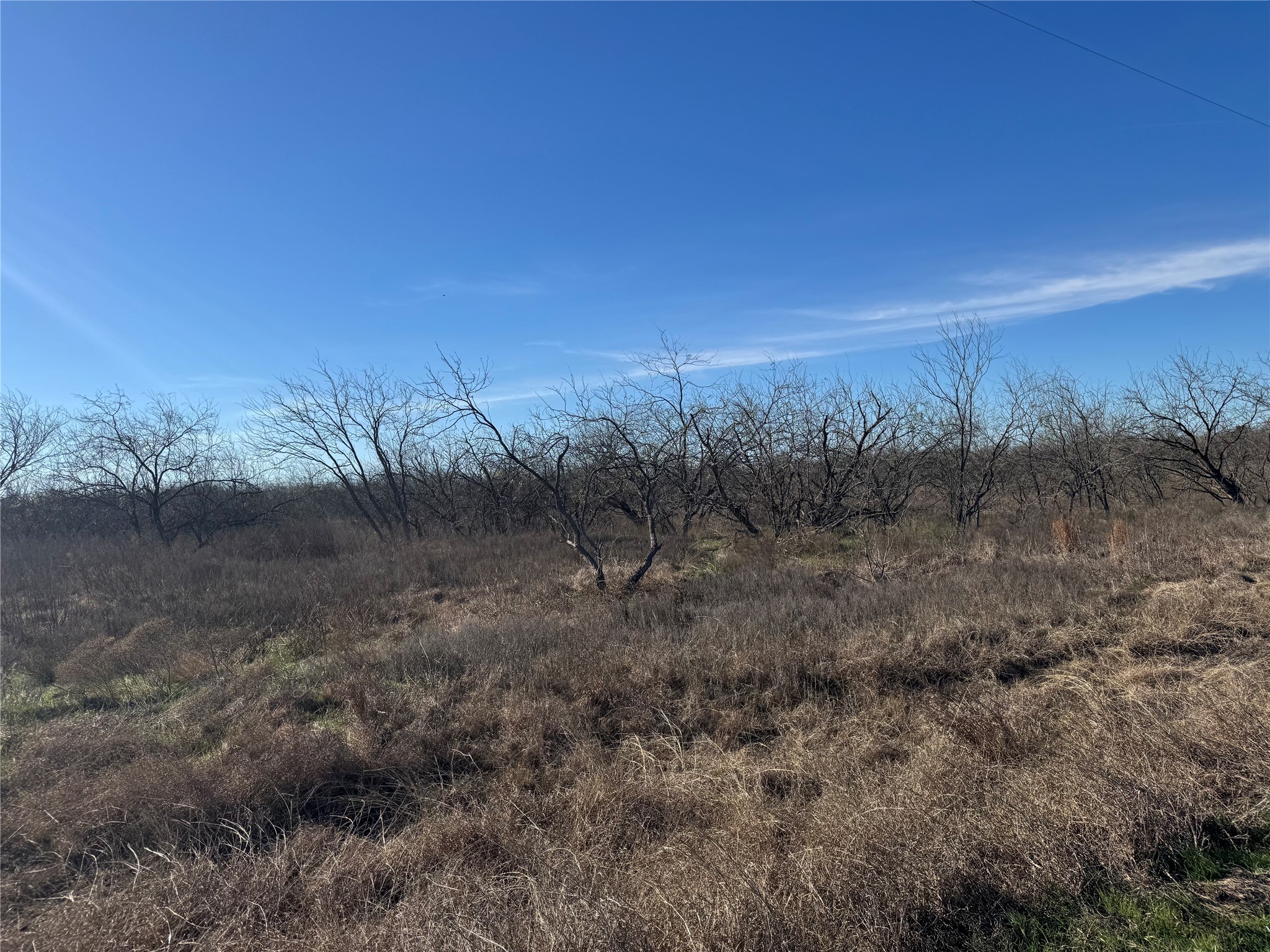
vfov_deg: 56.8
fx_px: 881
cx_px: 635
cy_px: 476
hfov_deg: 71.6
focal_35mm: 24
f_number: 1.78
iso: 80
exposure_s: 1/5814
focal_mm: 6.76
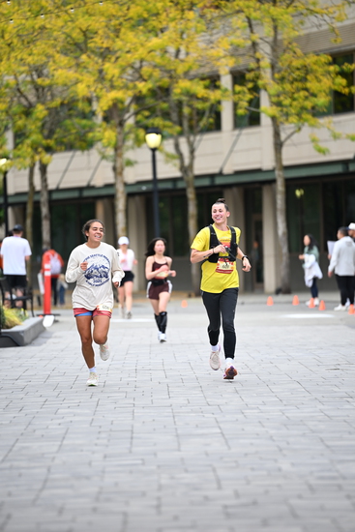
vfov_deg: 10.3
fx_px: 2956
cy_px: 266
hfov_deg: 6.9
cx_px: 178
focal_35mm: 200
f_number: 2.8
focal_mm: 200
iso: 640
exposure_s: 1/2000
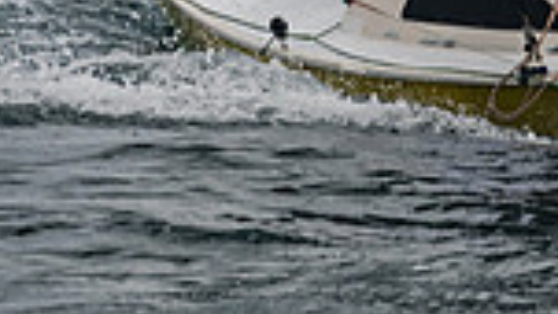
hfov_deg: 2.8
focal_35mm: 779
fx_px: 11528
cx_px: 683
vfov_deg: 1.6
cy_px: -455
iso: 160
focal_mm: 145
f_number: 6.3
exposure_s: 1/640
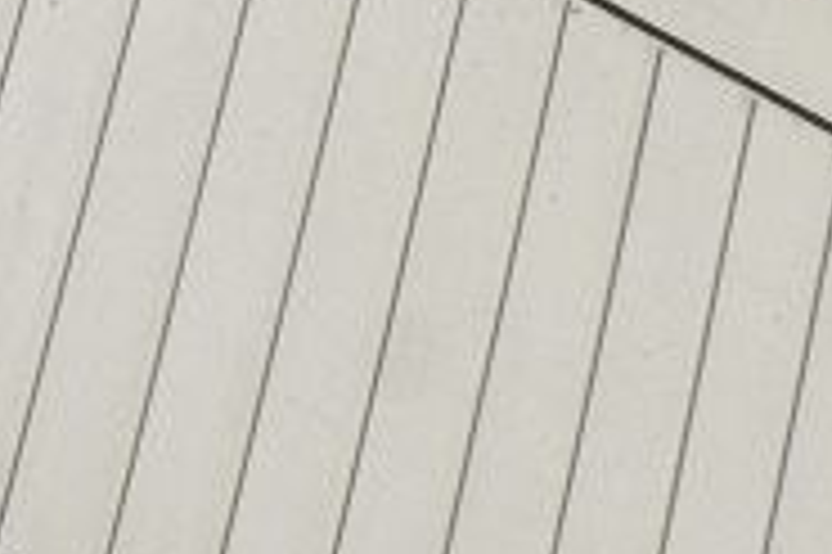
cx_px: 2496
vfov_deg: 2.5
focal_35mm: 551
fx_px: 12723
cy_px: -1025
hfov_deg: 3.6
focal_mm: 82
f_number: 4.8
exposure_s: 1/3000
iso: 280
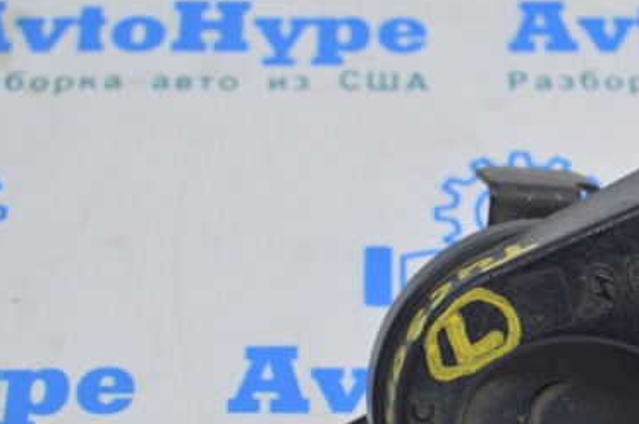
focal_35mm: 142
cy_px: 298
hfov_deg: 14.4
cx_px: 545
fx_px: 2515
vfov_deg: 9.6
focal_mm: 55
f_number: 5.6
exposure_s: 1/20
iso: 400
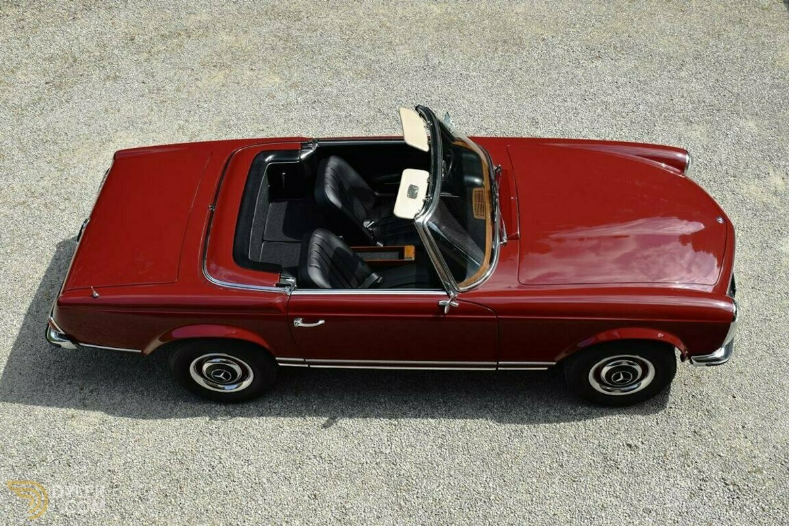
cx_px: 394
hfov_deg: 53.1
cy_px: 263
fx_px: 789
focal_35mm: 36
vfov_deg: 36.9
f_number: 8
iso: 200
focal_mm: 24
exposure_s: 1/250
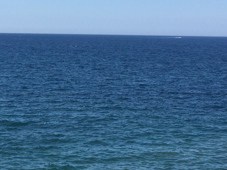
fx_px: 610
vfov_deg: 15.8
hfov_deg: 20.9
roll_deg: -2.2
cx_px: 58
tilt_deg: +0.4
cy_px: 32
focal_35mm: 93
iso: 32
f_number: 2.2
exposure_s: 1/2083
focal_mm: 4.15
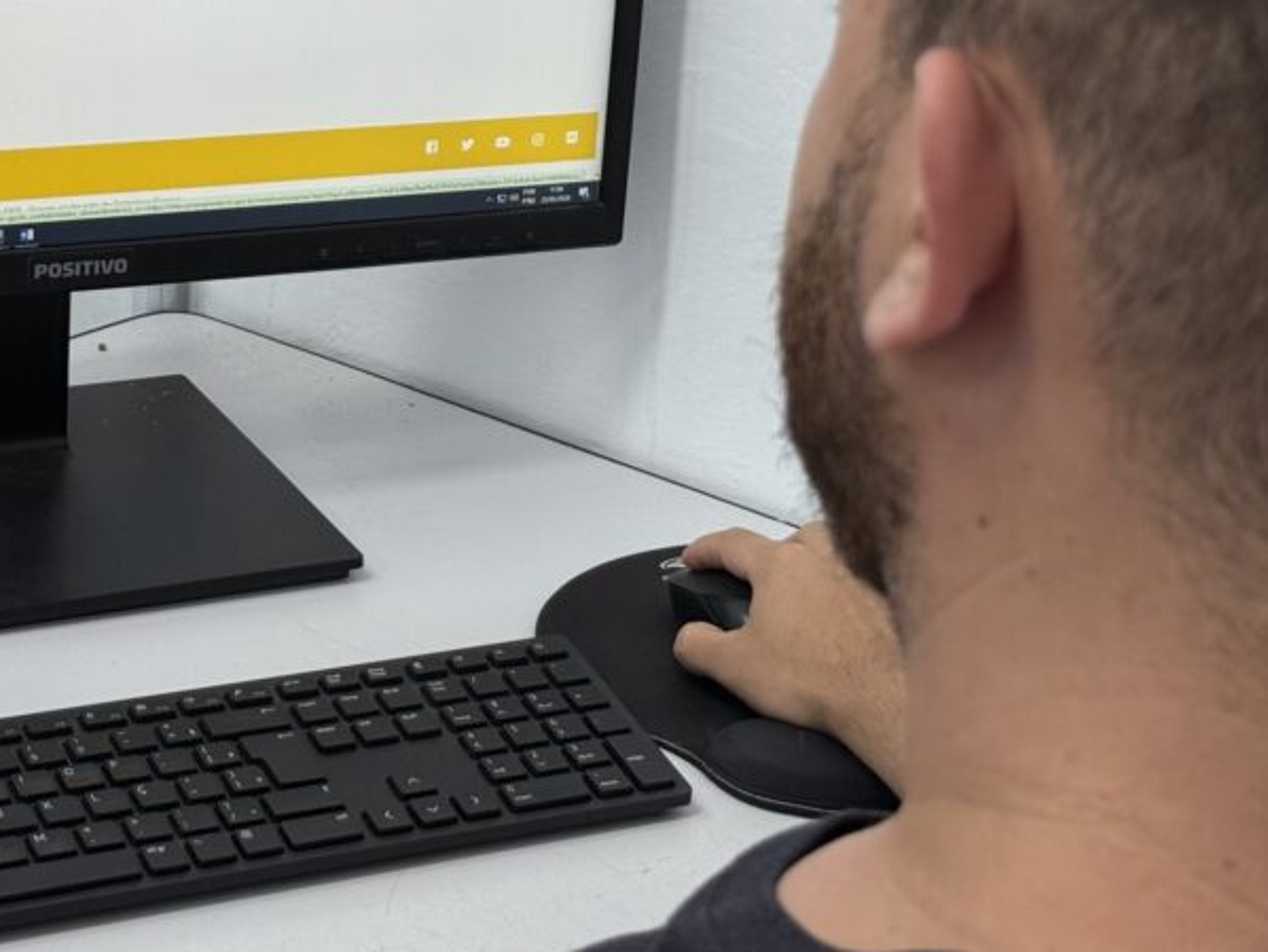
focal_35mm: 82
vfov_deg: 17.9
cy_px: 267
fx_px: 3006
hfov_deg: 23.7
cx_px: 434
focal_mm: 6.76
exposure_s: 1/120
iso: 64
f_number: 1.78
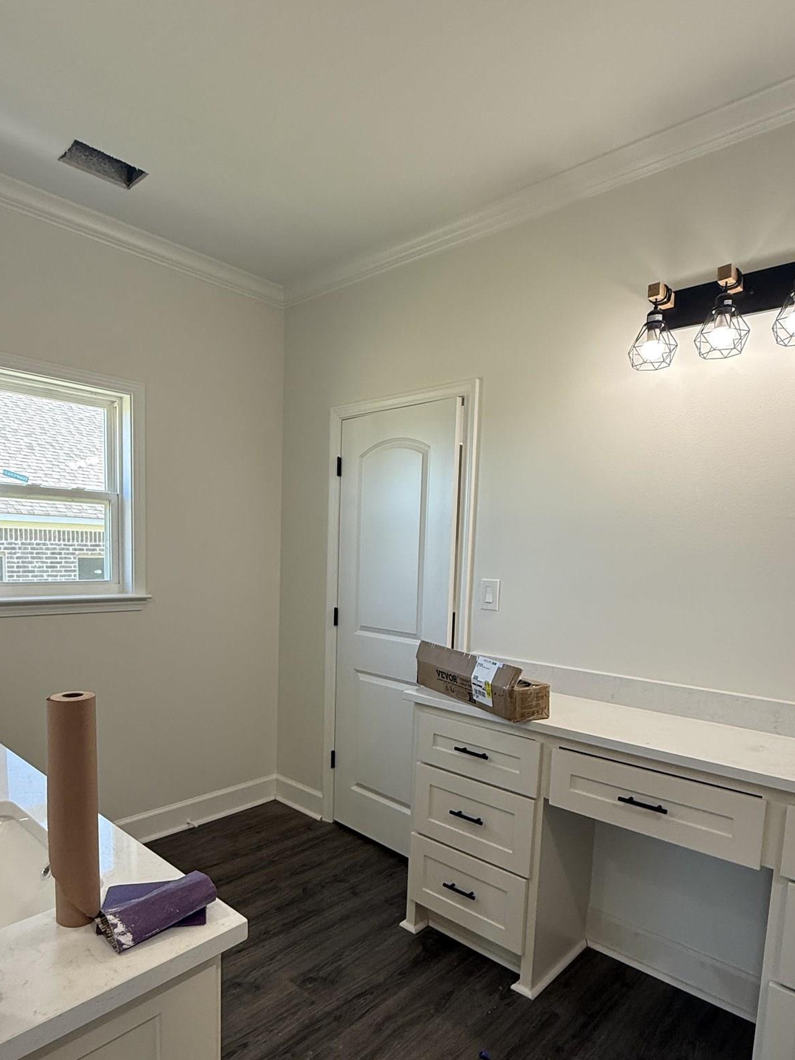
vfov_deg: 78.3
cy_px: 620
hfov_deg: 63.1
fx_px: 643
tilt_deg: -4.1
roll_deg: -2.8
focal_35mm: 21
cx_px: 338
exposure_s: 1/120
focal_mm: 2.22
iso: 160
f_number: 2.2
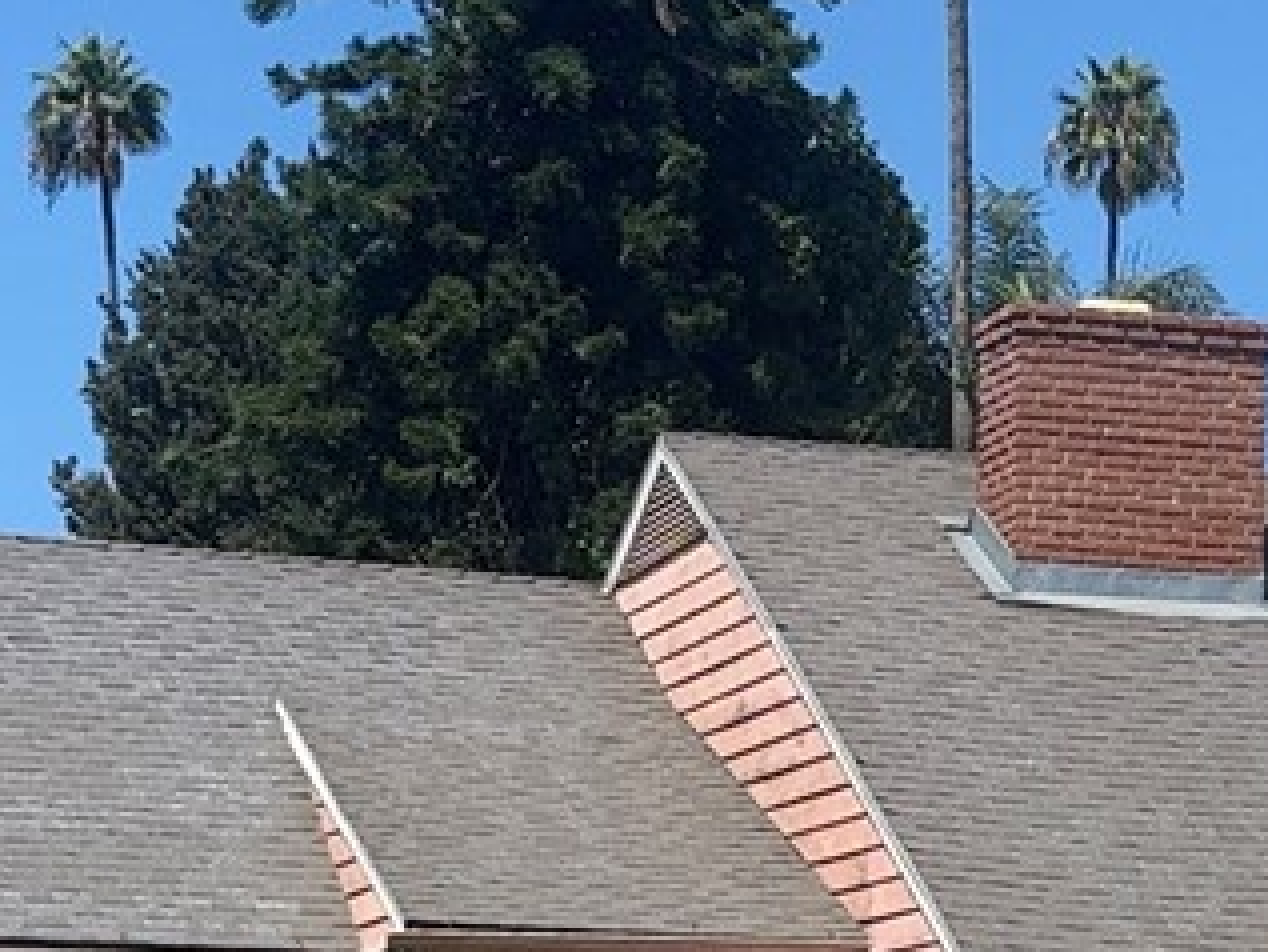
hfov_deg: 14.2
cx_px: 880
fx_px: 5094
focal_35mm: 139
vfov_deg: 10.5
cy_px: 1056
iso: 80
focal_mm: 6.76
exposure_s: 1/4608
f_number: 1.78
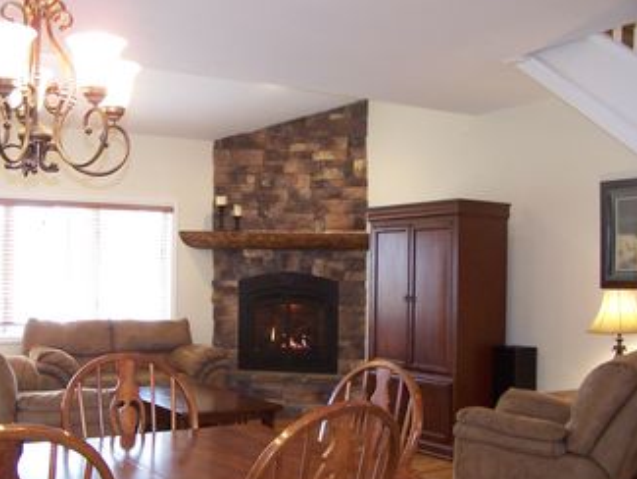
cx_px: 280
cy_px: 269
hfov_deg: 43.8
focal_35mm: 43
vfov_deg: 33.6
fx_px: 792
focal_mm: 6.3
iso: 140
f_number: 2.8
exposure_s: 1/8
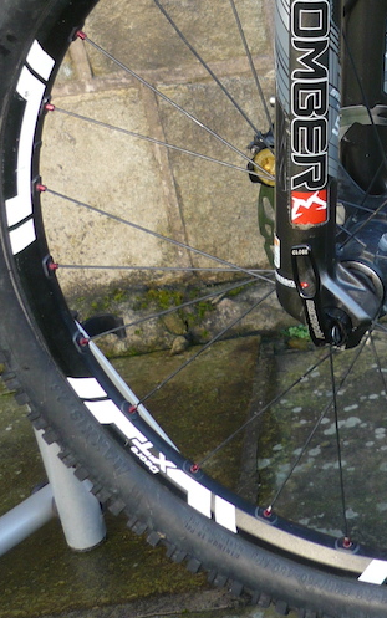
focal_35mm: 72
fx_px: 1214
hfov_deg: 17.5
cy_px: 40
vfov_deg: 27.4
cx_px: 433
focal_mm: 5.5
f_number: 2.8
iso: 100
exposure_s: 1/60
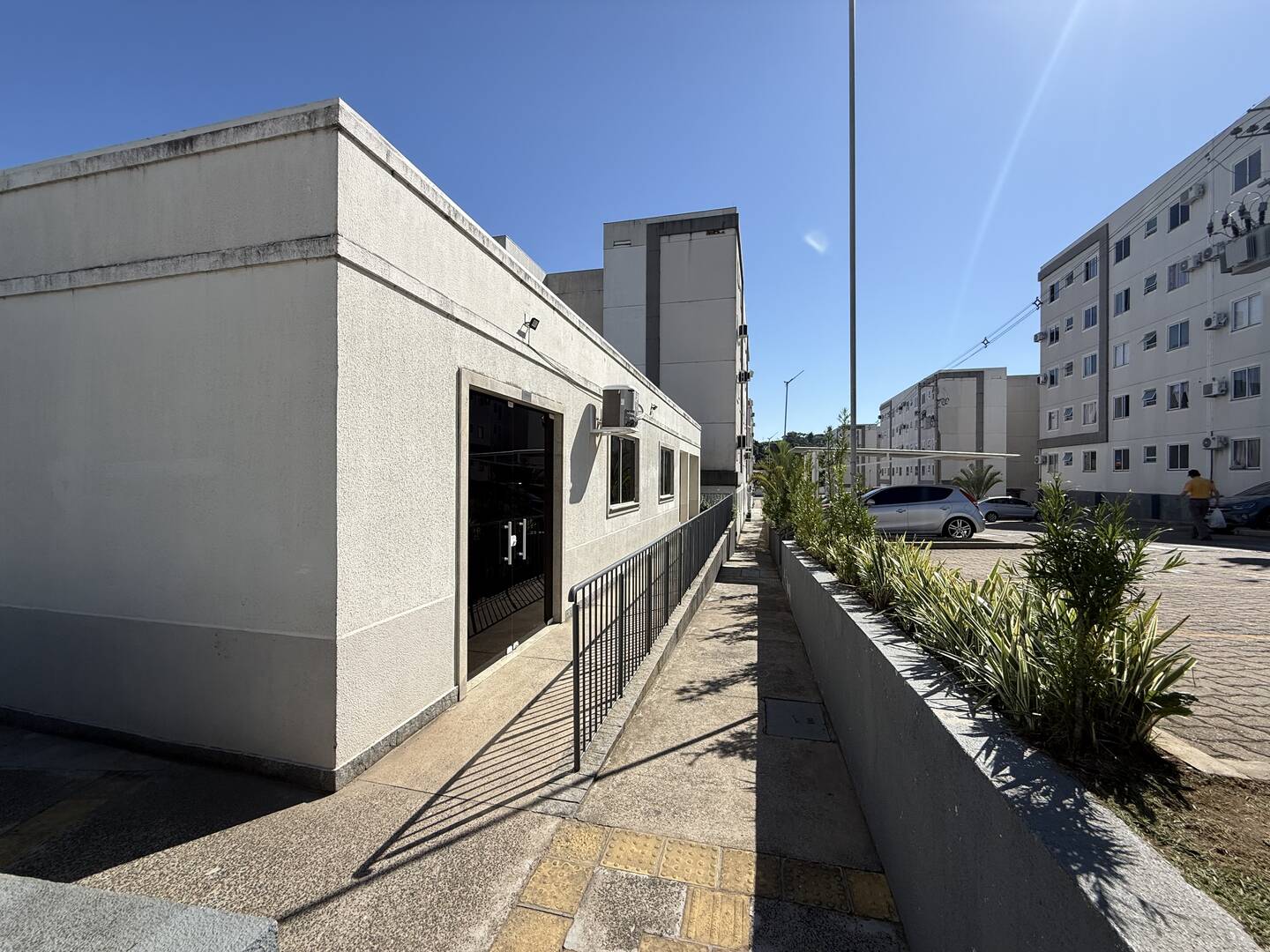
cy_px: 476
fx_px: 514
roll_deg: -1.9
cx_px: 635
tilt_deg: -1.2
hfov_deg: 102.1
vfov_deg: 85.7
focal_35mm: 14
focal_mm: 2.22
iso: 50
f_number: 2.2
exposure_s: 1/3125
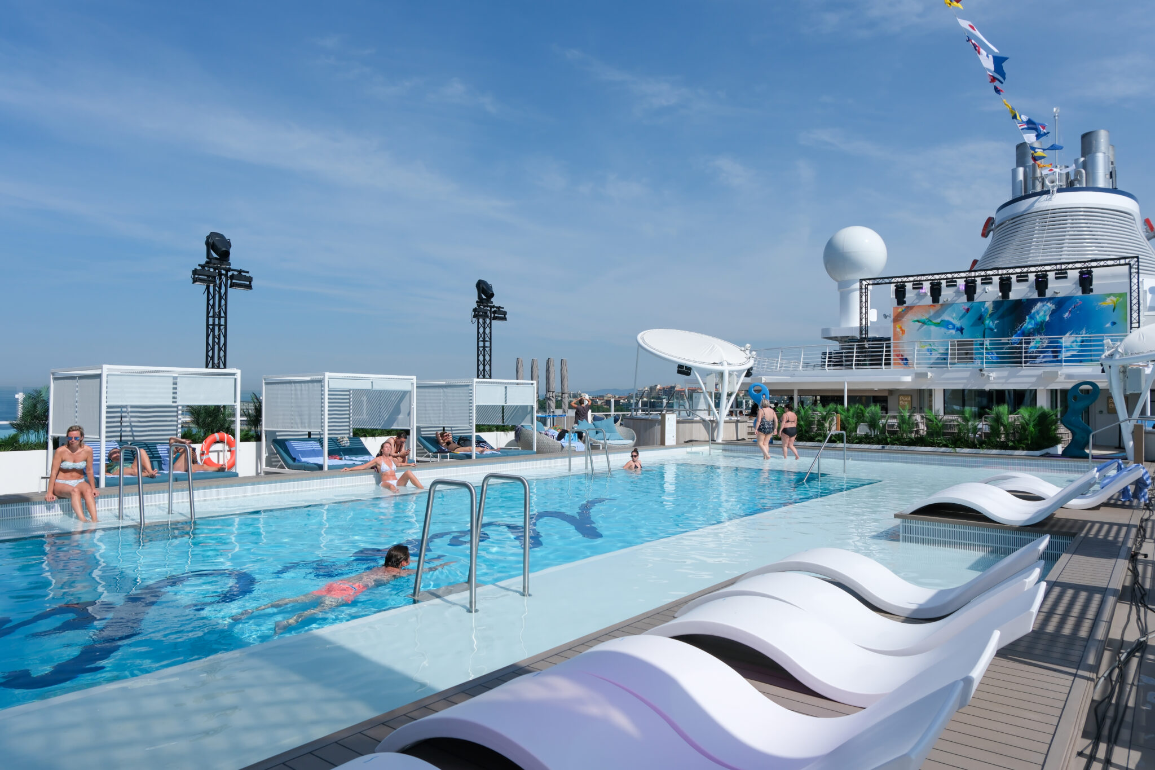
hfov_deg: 73.7
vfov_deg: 53.1
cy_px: 385
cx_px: 578
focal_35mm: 24
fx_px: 770
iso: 160
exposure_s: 1/2200
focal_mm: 16
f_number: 4.5
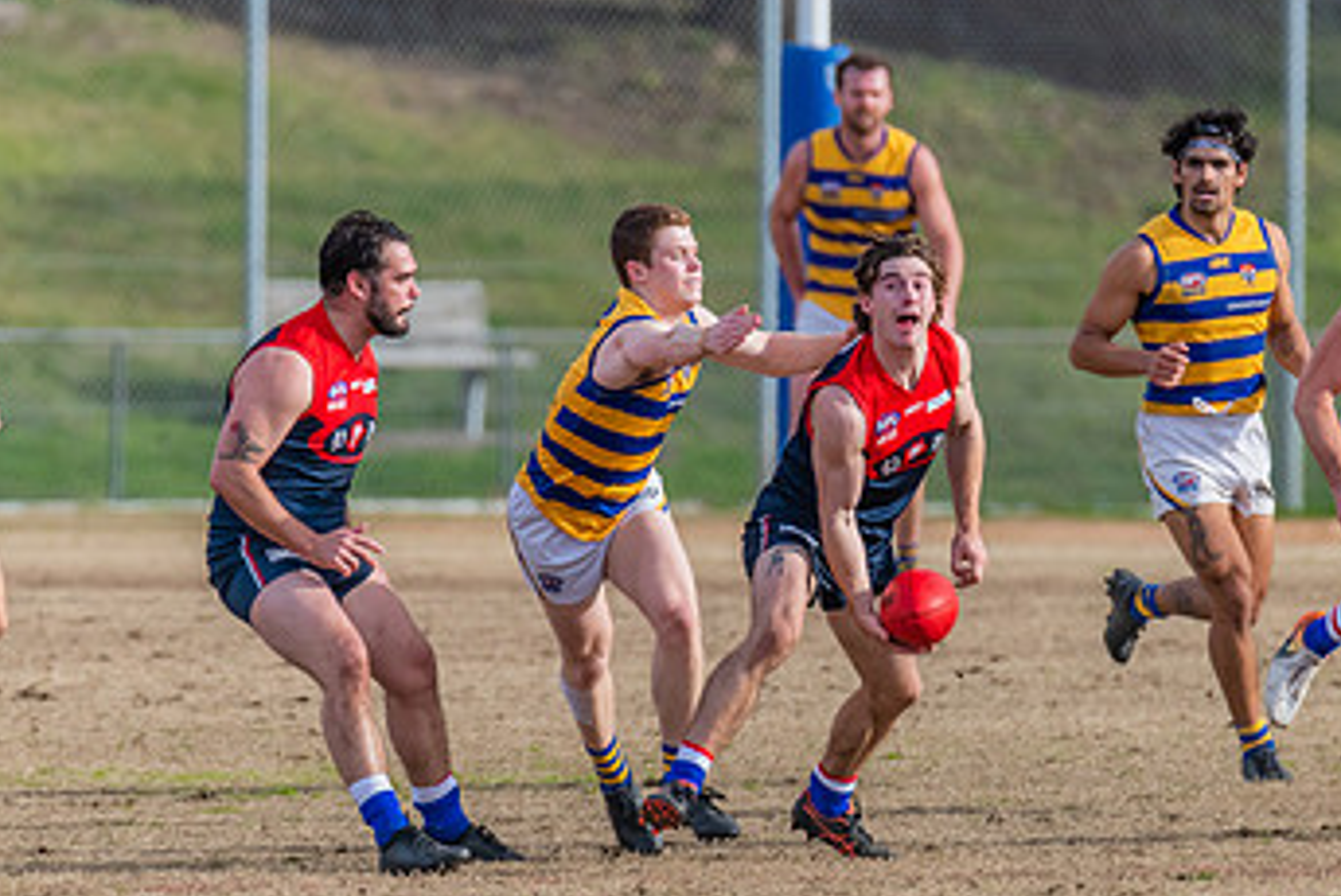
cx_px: 889
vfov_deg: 1.5
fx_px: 35118
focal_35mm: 942
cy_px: 557
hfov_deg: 2.2
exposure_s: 1/1600
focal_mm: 500
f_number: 6.3
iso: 800
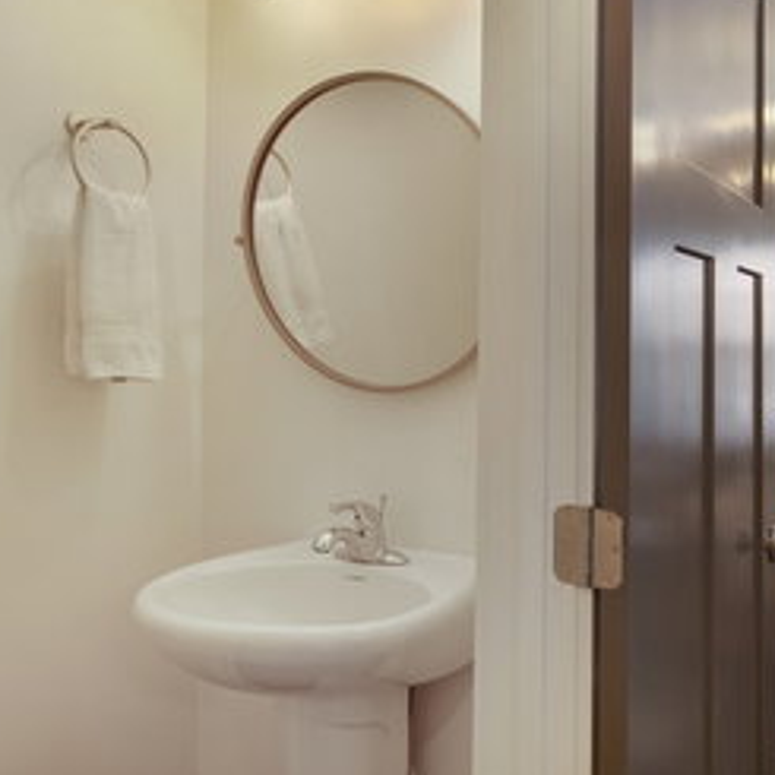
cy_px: 335
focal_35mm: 30
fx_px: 760
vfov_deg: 53.9
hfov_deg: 49.6
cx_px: 658
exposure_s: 1/125
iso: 640
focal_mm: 12
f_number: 4
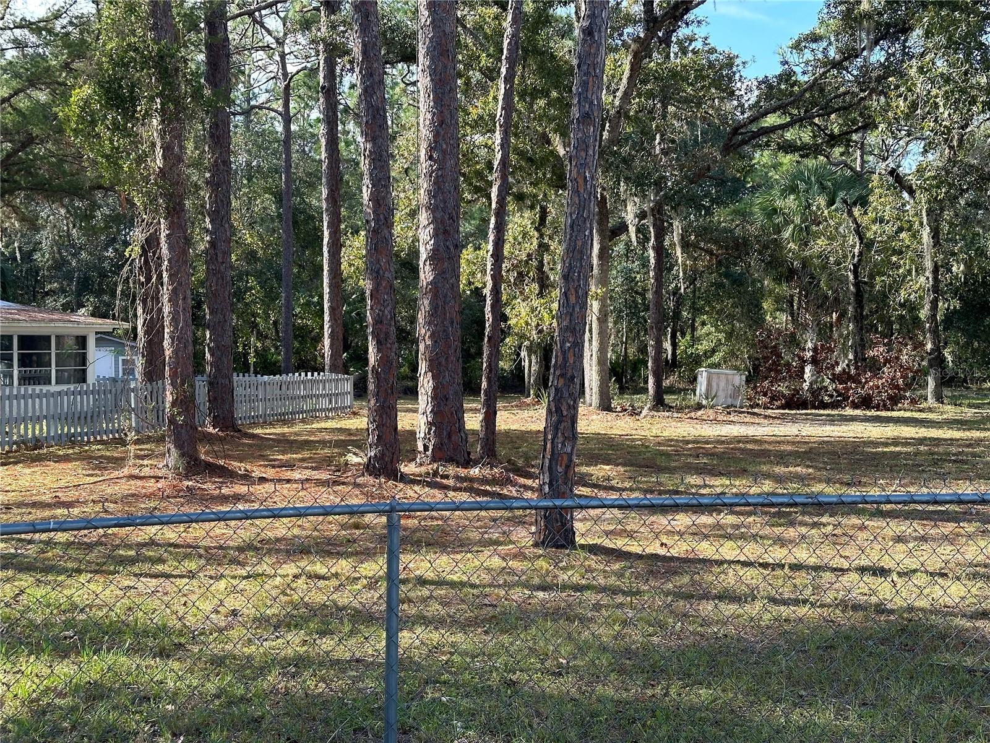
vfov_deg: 30.3
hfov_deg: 39.7
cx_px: 495
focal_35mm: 48
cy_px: 372
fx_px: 1373
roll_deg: -0.4
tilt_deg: -2.2
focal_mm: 6.86
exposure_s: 1/714
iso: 64
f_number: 1.78
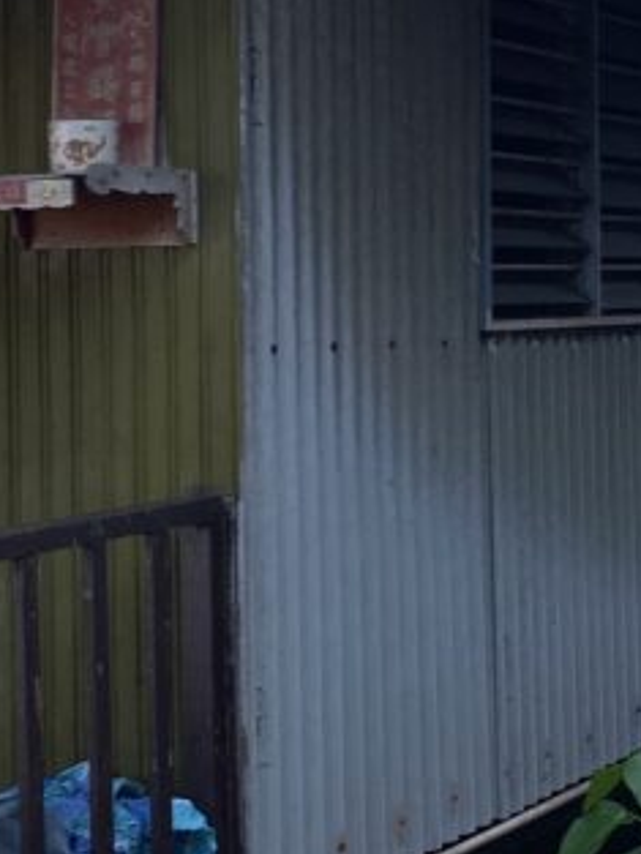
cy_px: 254
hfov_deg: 15.9
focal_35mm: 85
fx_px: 2097
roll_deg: +1.9
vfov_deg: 22.9
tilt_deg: +2.7
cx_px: 960
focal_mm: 4.25
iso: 32
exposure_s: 1/1543
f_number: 1.8
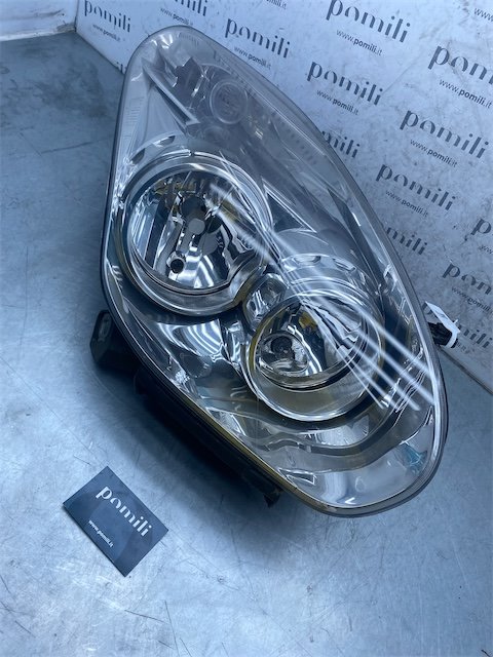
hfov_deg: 53.1
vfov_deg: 67.3
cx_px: 246
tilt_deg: -48.9
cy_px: 328
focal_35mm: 26
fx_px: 494
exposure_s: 1/1043
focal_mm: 4.25
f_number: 1.8
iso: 32
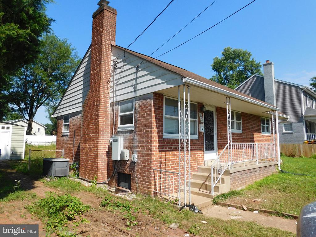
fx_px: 219
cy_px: 118
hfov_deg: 71.6
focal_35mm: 24
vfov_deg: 56.8
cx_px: 158
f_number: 6
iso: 125
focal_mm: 4.1
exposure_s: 1/400
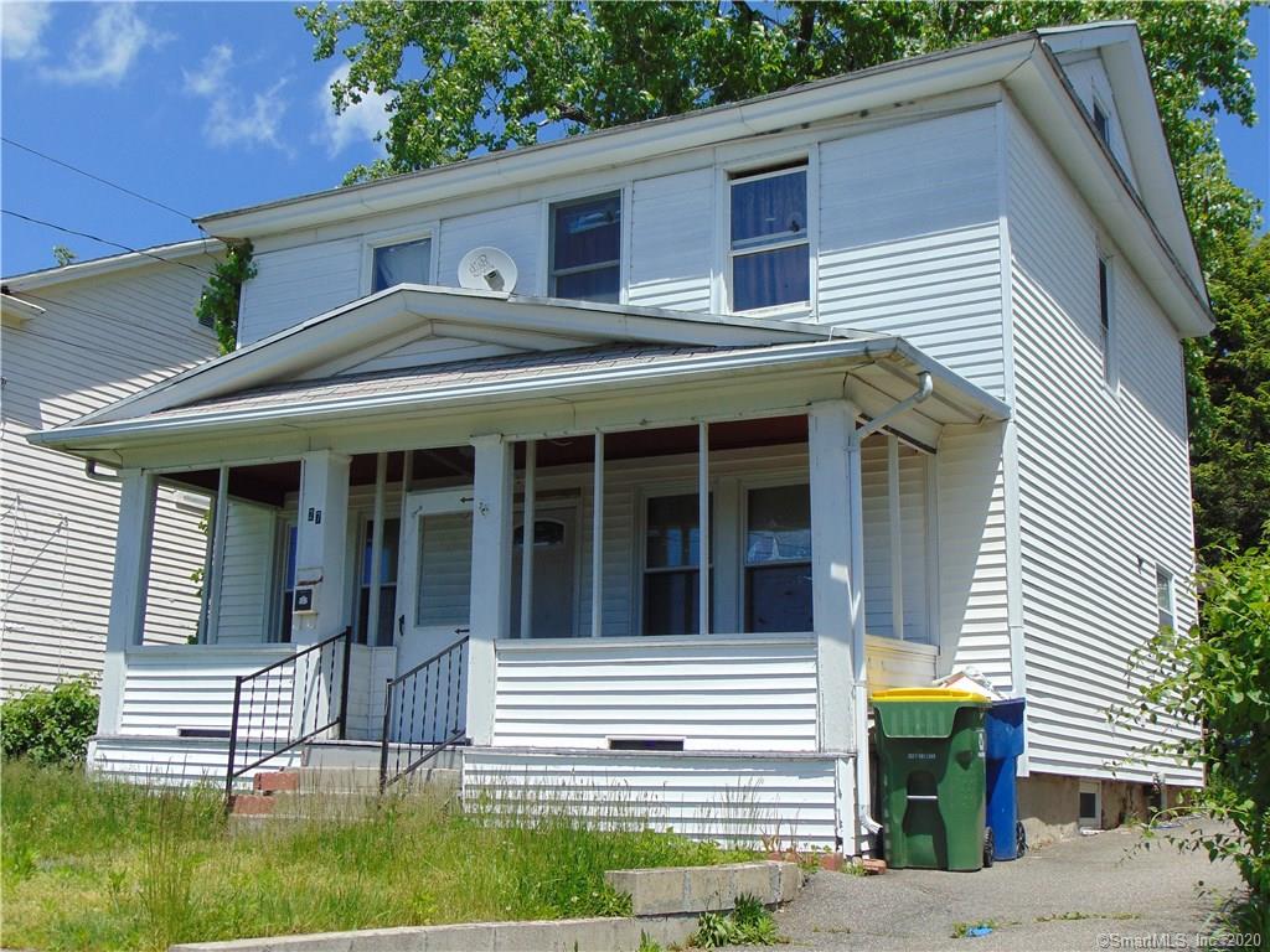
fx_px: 1541
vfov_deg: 34.3
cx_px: 635
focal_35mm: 42
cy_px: 476
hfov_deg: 44.8
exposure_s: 1/200
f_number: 8.7
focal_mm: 7.6
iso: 80
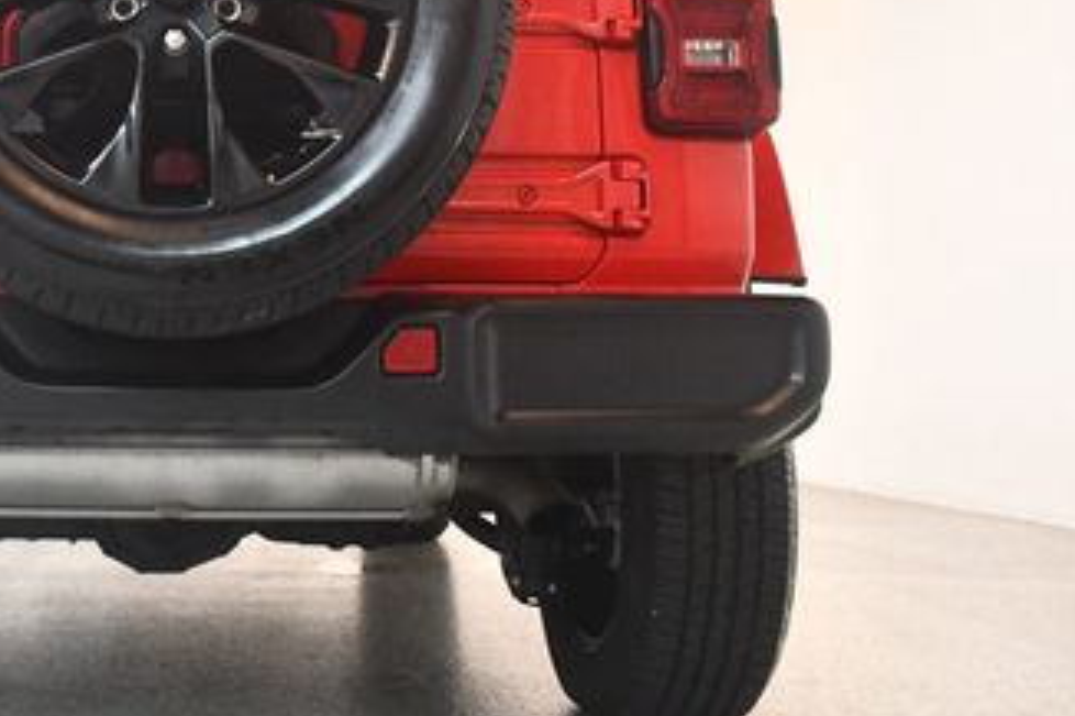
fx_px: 1582
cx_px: 155
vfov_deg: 24.7
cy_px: 73
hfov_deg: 35.8
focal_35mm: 53
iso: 3200
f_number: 3.5
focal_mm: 18
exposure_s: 1/100
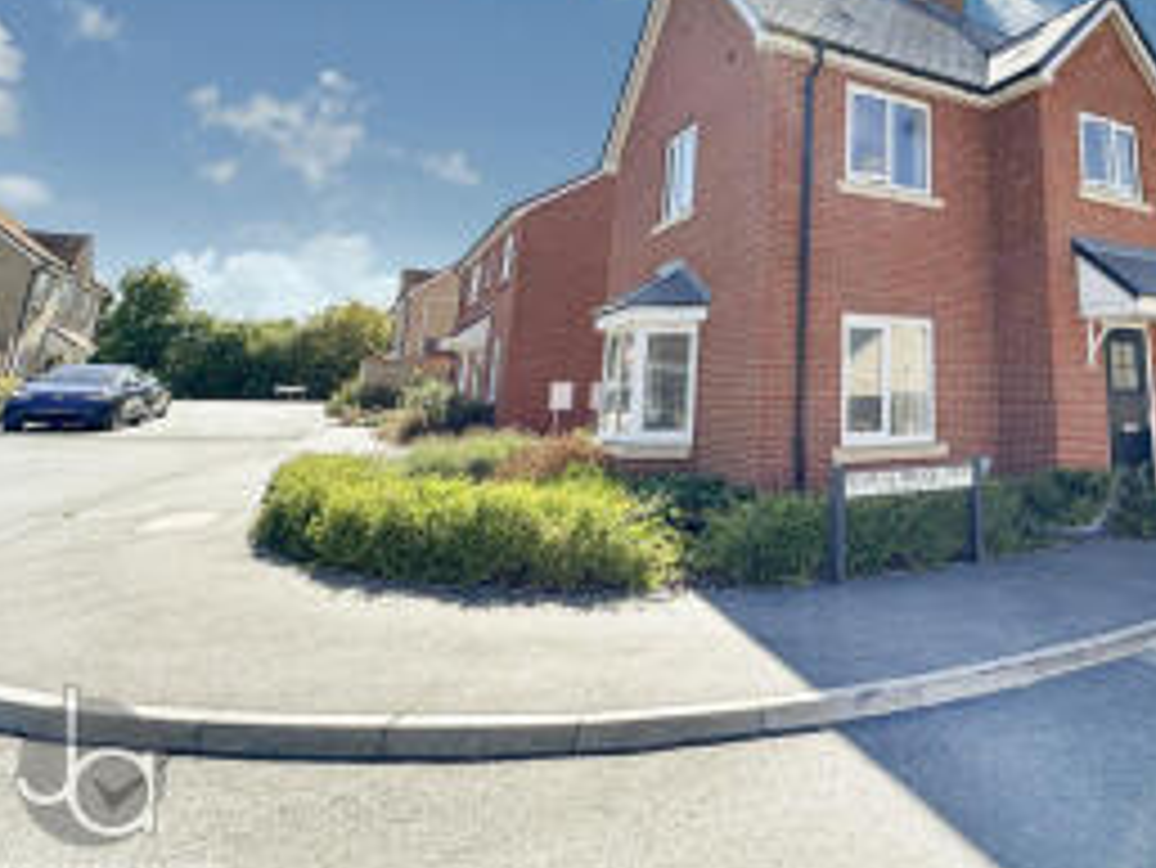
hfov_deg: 67.7
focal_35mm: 23
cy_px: 214
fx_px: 768
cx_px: 906
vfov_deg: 56.0
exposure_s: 1/1072
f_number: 2.2
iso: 50
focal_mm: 2.22
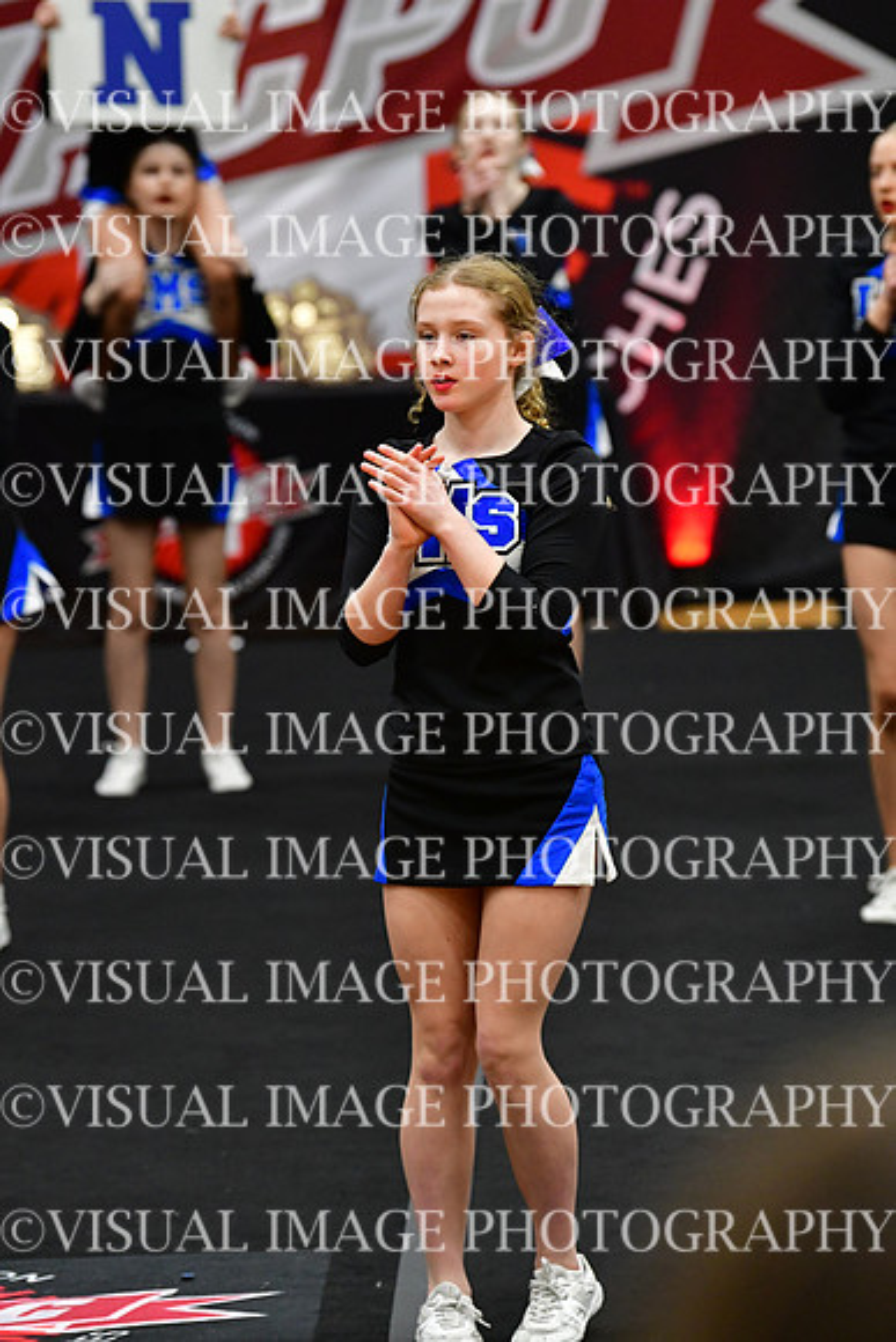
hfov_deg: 5.9
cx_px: 448
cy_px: 671
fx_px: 8655
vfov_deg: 8.9
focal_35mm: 232
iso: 4000
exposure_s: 1/500
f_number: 3.5
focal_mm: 155
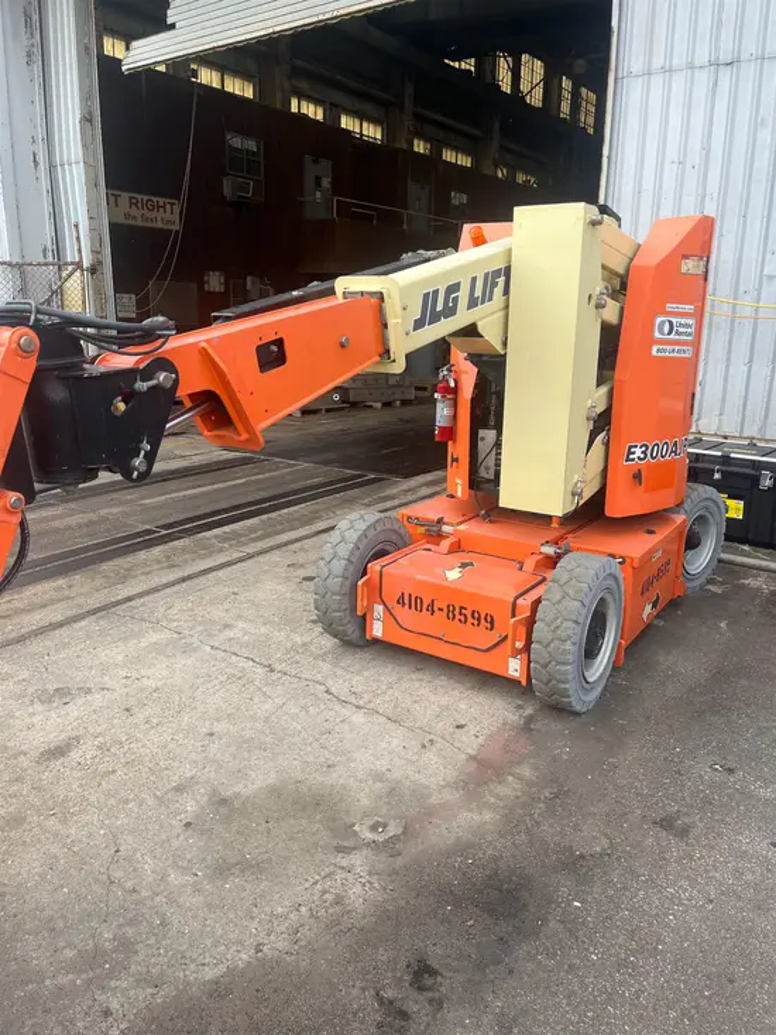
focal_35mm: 26
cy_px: 518
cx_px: 388
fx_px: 777
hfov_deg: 53.1
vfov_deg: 67.3
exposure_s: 1/315
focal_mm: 5.1
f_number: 1.6
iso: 50
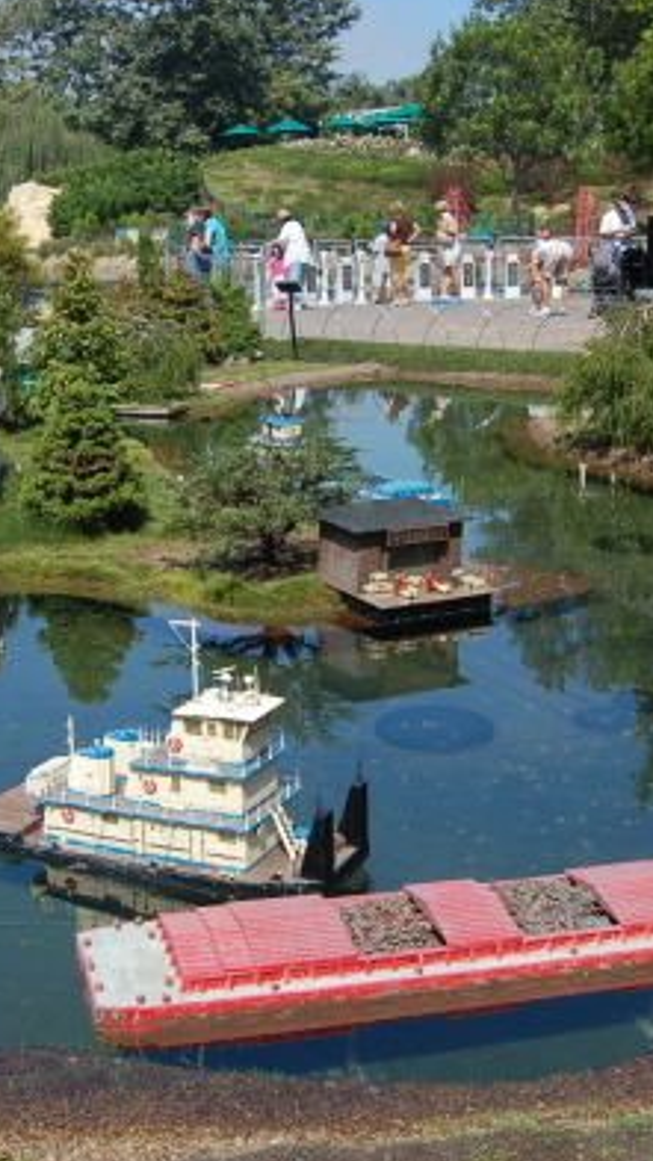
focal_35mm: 46
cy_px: 585
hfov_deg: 25.9
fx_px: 1416
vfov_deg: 44.6
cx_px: 257
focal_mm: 18
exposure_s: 1/200
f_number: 7.1
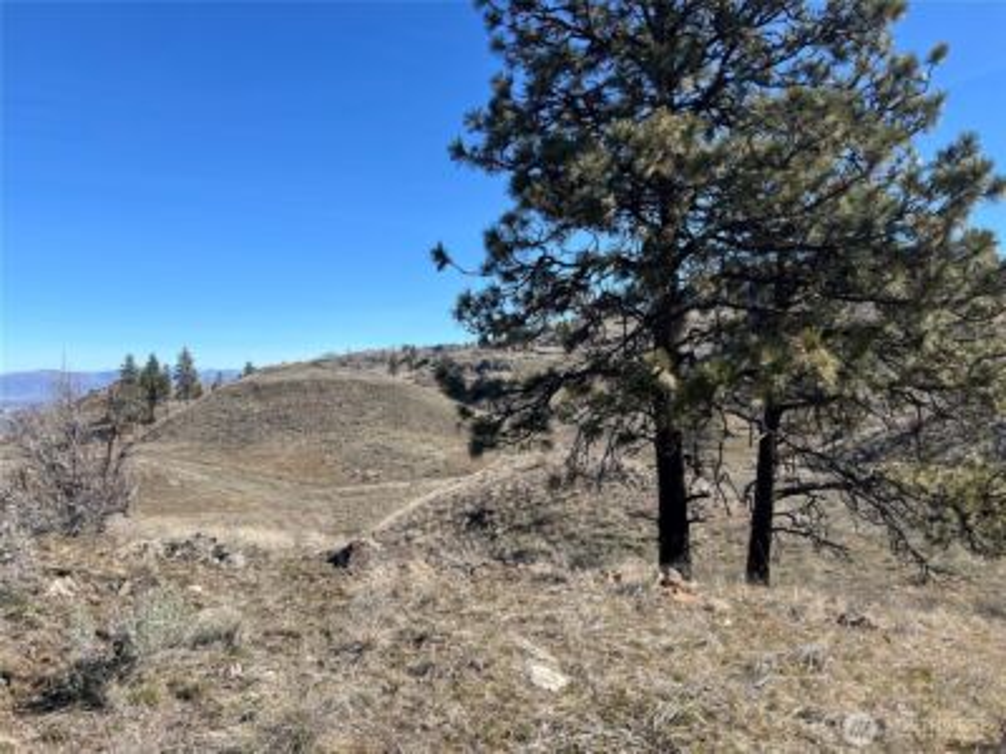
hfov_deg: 67.3
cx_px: 503
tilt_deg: +1.3
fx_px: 756
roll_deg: +0.3
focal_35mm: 26
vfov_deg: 53.1
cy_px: 377
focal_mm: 5.7
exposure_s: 1/2915
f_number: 1.5
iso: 50
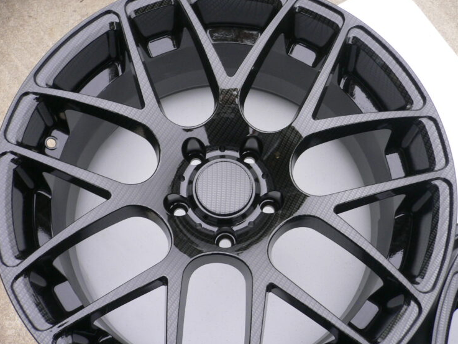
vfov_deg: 37.7
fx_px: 503
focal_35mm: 38
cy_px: 179
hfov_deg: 49.0
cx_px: 236
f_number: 2.8
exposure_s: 1/60
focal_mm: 5.8
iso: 100
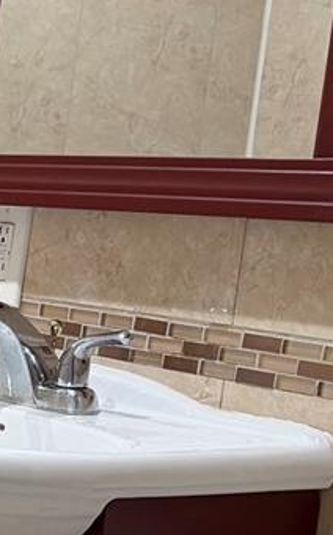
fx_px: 1673
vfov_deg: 17.8
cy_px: 499
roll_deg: -3.6
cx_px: -457
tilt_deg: -11.4
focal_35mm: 115
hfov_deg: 10.0
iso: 200
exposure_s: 1/120
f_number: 1.78
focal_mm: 6.76
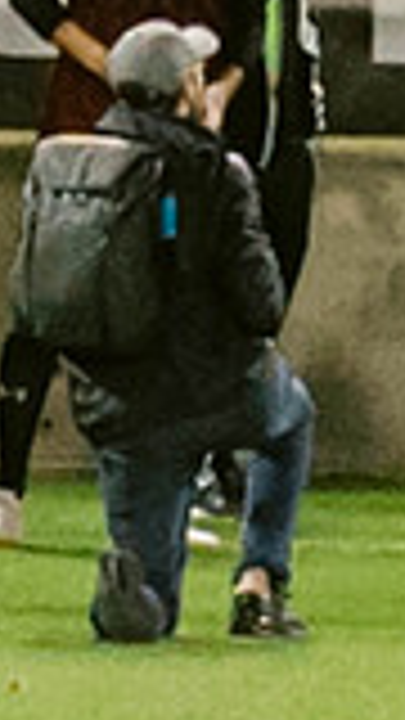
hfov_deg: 0.7
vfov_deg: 1.2
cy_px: 158
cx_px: 289
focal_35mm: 1828
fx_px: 34899
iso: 2000
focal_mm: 70
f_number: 4
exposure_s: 1/160
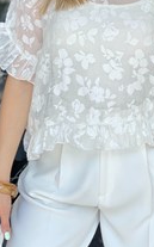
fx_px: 740
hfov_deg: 11.9
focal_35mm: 110
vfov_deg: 18.7
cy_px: 38
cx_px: 106
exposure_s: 1/122
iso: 20
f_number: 2
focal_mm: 6
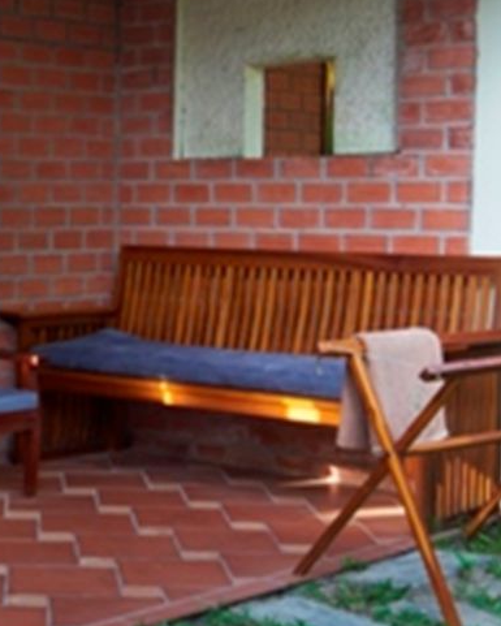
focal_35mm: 78
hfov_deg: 18.9
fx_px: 1445
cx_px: -49
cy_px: 279
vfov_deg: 24.4
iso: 100
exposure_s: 1/5
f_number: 11
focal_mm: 20
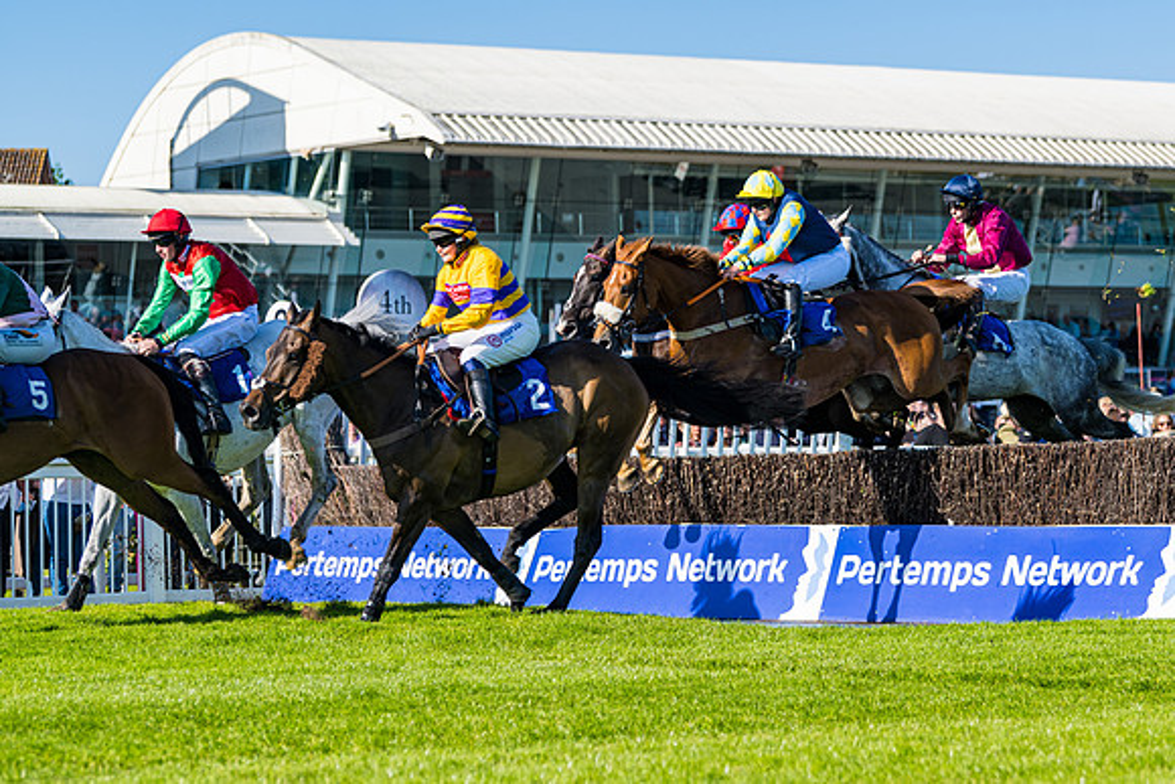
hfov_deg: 16.0
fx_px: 4162
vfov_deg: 10.8
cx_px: 737
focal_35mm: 127
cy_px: 497
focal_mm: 95
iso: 100
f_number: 4
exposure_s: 1/1250
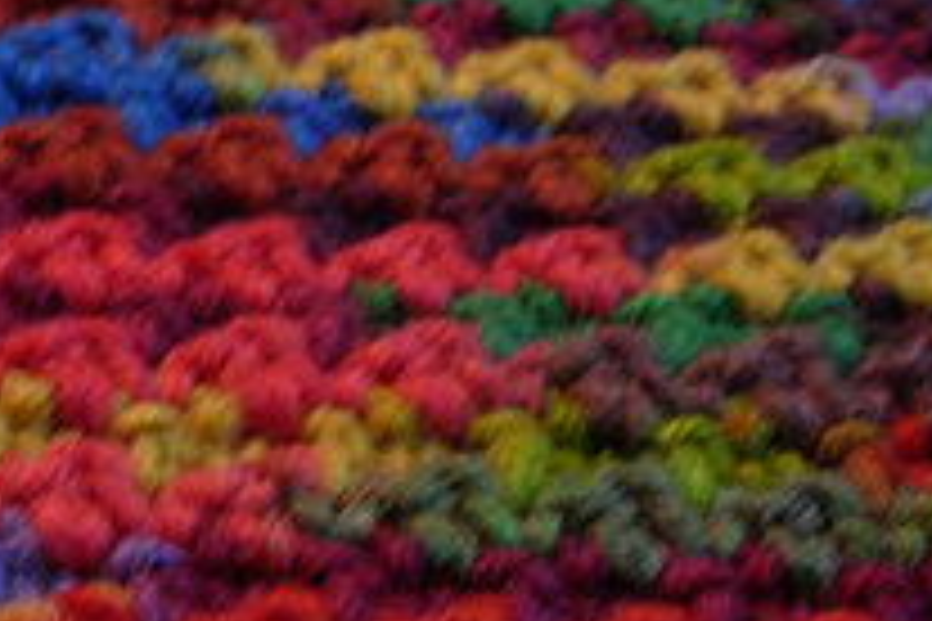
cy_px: 378
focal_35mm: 116
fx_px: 3003
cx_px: 194
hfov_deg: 17.5
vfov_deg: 11.8
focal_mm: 7.5
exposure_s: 1/4
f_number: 2.7
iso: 141
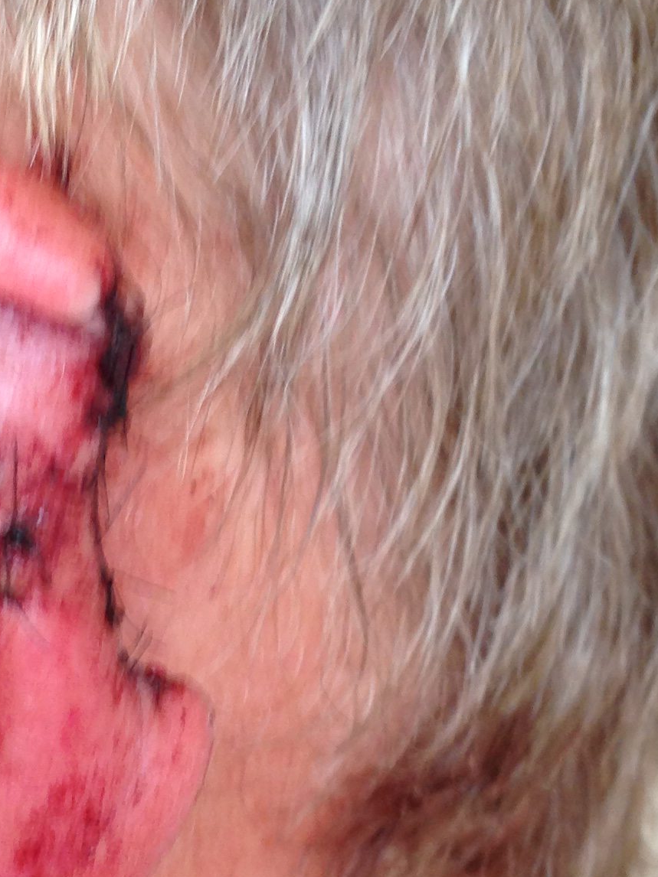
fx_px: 2383
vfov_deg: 20.8
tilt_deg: -2.8
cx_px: 264
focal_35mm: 94
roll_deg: -6.7
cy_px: 531
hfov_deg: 15.7
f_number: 2.4
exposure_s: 1/20
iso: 50
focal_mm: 4.12
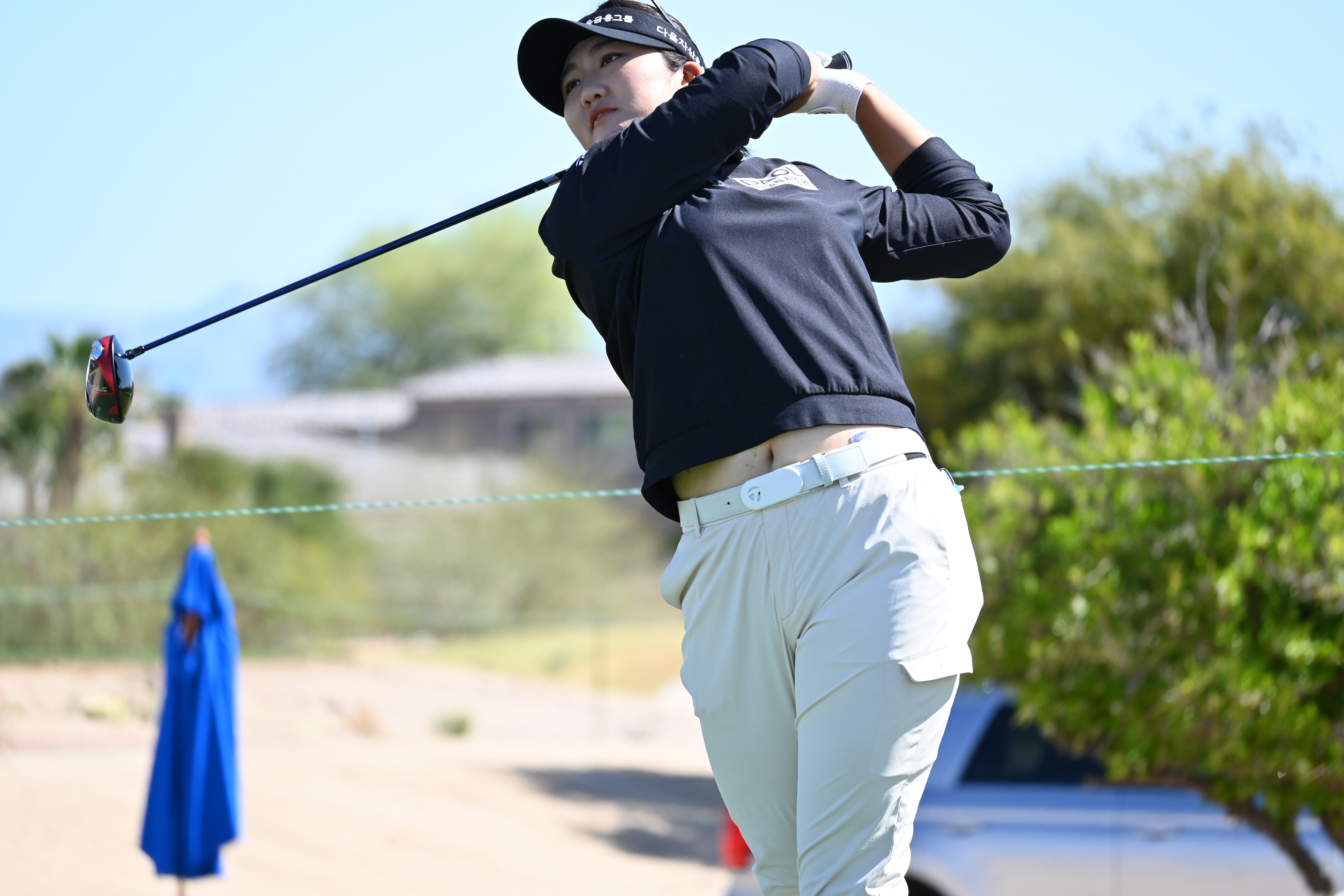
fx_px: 11759
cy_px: 448
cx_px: 672
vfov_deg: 4.4
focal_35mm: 315
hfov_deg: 6.5
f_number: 6
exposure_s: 1/500
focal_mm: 210
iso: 250
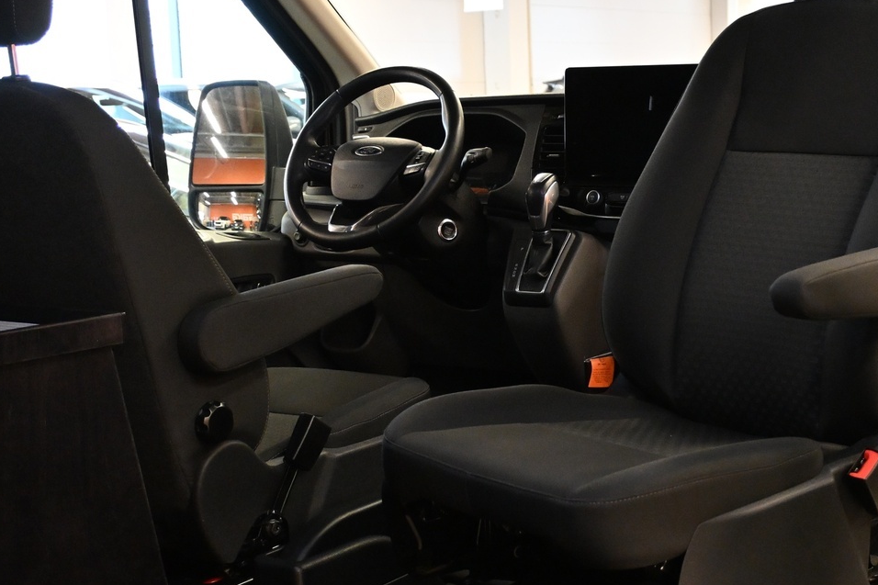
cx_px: 658
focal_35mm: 61
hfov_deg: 32.3
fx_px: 1487
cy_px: 270
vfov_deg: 22.2
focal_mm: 24
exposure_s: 1/100
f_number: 4.2
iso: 3200
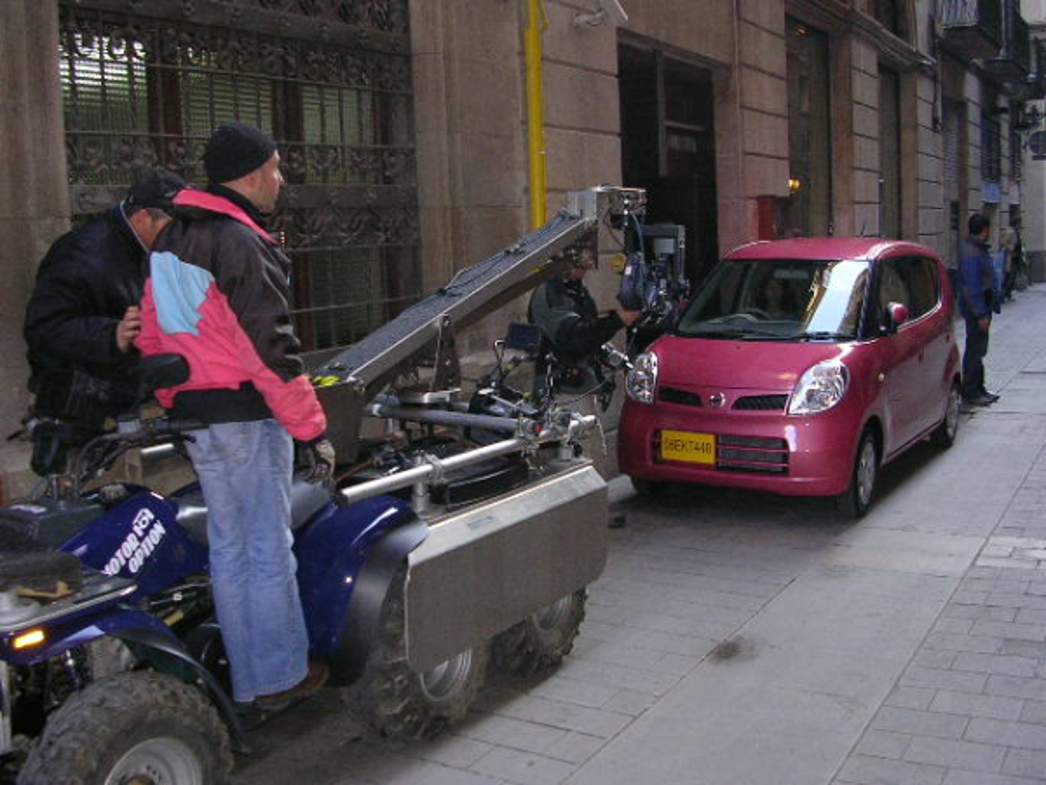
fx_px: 1148
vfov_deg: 37.7
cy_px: 392
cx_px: 523
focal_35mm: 38
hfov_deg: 49.0
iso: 118
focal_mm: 5.8
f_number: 2.8
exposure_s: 1/60.1
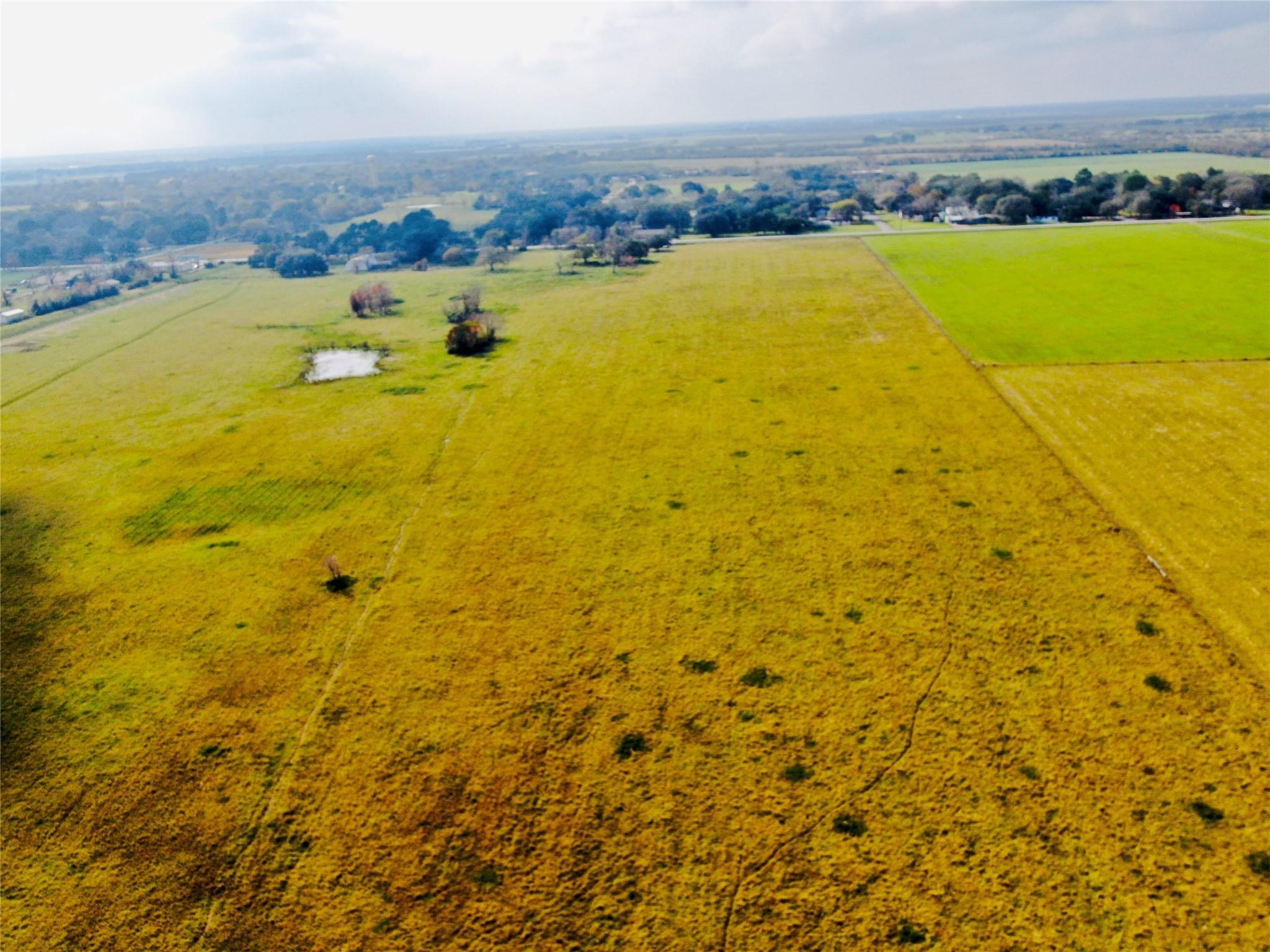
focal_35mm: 33
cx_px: 635
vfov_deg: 42.9
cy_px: 476
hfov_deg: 55.4
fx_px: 1211
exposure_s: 1/1250
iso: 100
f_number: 3.2
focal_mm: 5.69
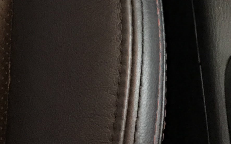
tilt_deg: -59.2
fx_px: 881
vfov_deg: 8.9
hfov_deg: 14.1
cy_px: -124
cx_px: 332
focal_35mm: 140
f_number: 2.2
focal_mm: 4.15
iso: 160
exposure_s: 1/8
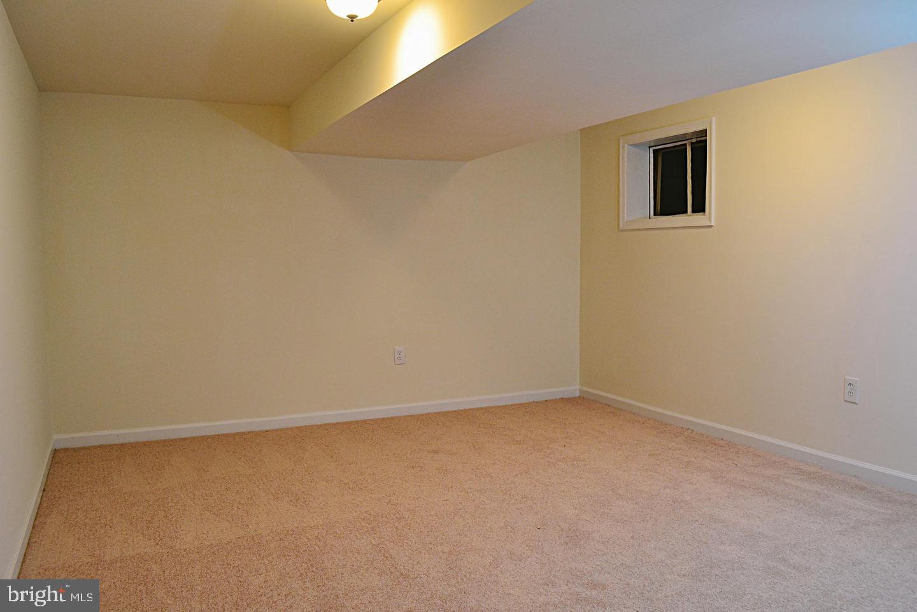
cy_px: 306
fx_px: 688
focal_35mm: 27
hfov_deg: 67.4
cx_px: 458
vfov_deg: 47.9
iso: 400
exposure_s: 1/20
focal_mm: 18
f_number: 6.3
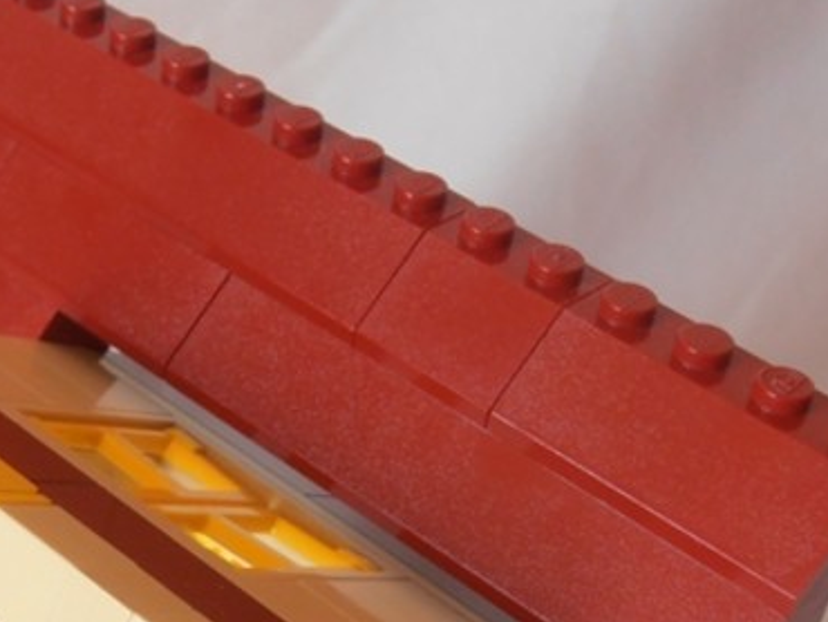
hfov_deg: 21.1
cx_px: 31
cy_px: 663
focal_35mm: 90
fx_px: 2154
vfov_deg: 16.0
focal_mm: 6.61
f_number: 3.9
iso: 125
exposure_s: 1/40
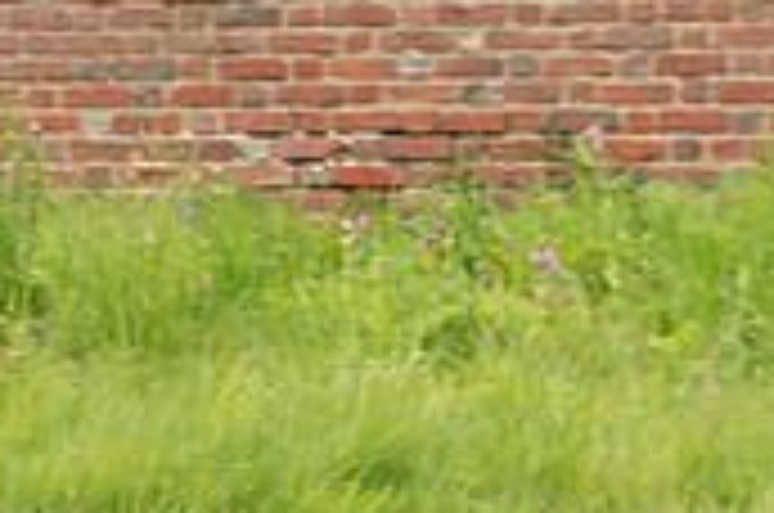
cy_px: 4
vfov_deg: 4.5
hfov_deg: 6.8
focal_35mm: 302
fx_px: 6481
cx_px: -281
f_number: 3.5
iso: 400
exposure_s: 1/1000
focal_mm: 70
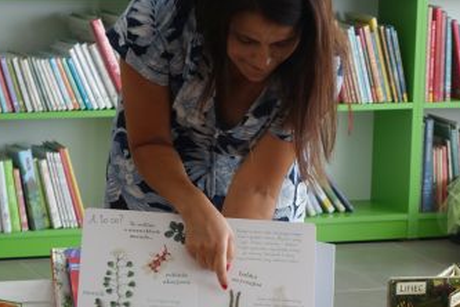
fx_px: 2453
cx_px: 293
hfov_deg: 10.7
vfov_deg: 7.2
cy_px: 204
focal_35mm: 192
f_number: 2.8
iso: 200
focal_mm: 36.77
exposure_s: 1/125
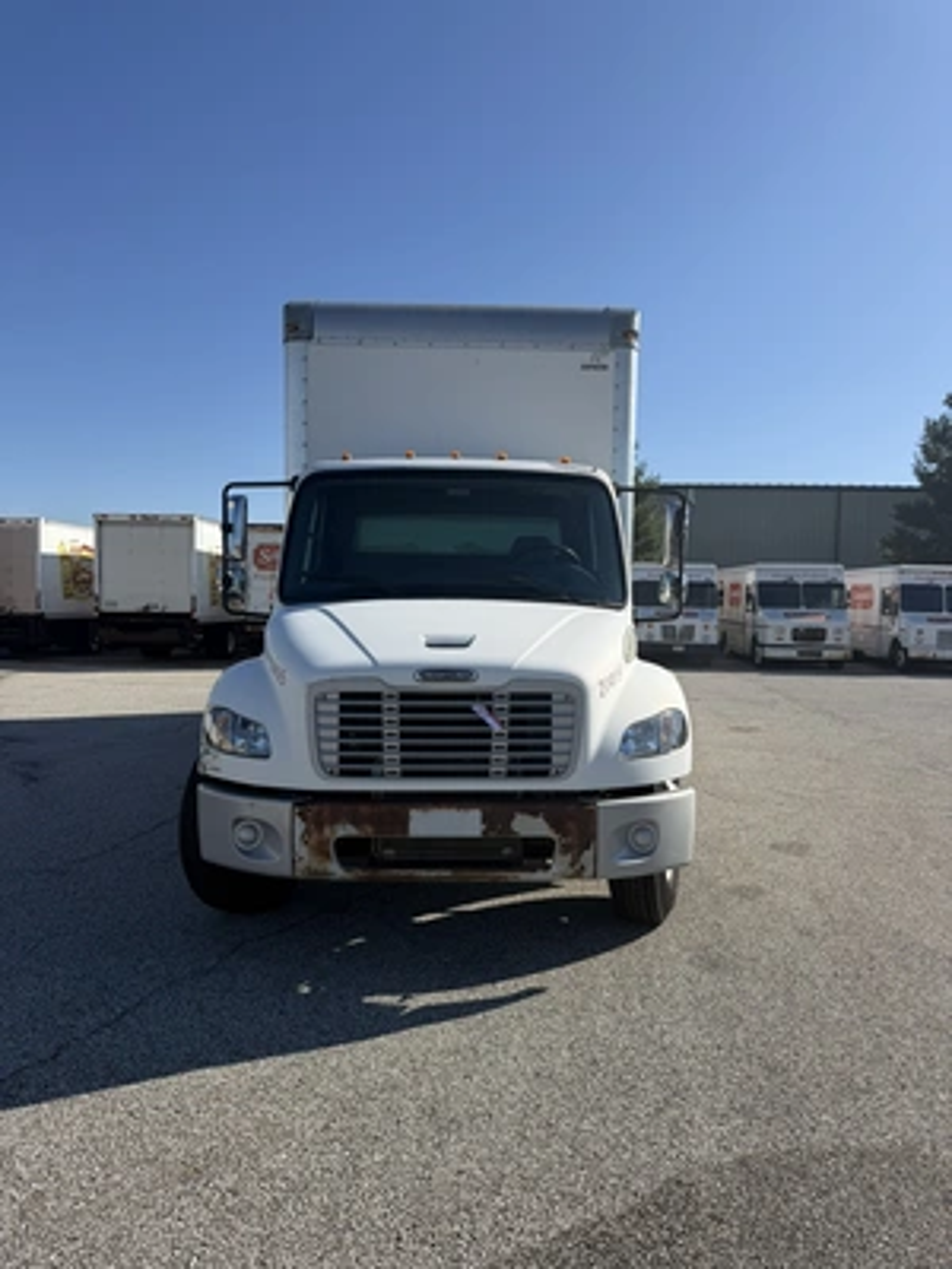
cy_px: 634
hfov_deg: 56.8
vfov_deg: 71.6
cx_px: 476
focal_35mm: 24
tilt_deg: +1.5
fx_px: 880
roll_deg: -2.0
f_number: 1.78
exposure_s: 1/5714
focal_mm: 6.76
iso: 80
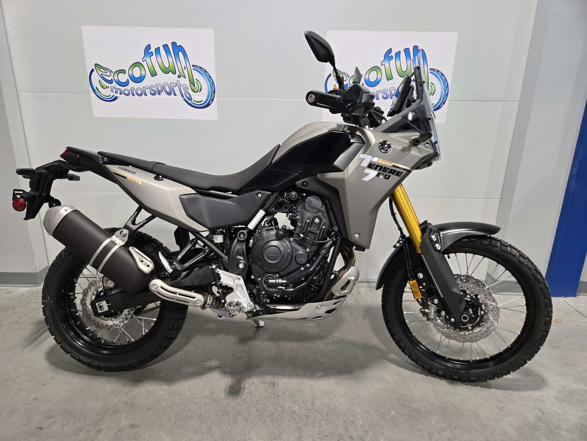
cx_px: 294
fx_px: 390
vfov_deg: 58.9
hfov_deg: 73.9
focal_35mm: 23
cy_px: 220
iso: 320
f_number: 1.8
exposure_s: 1/120
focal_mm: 5.4
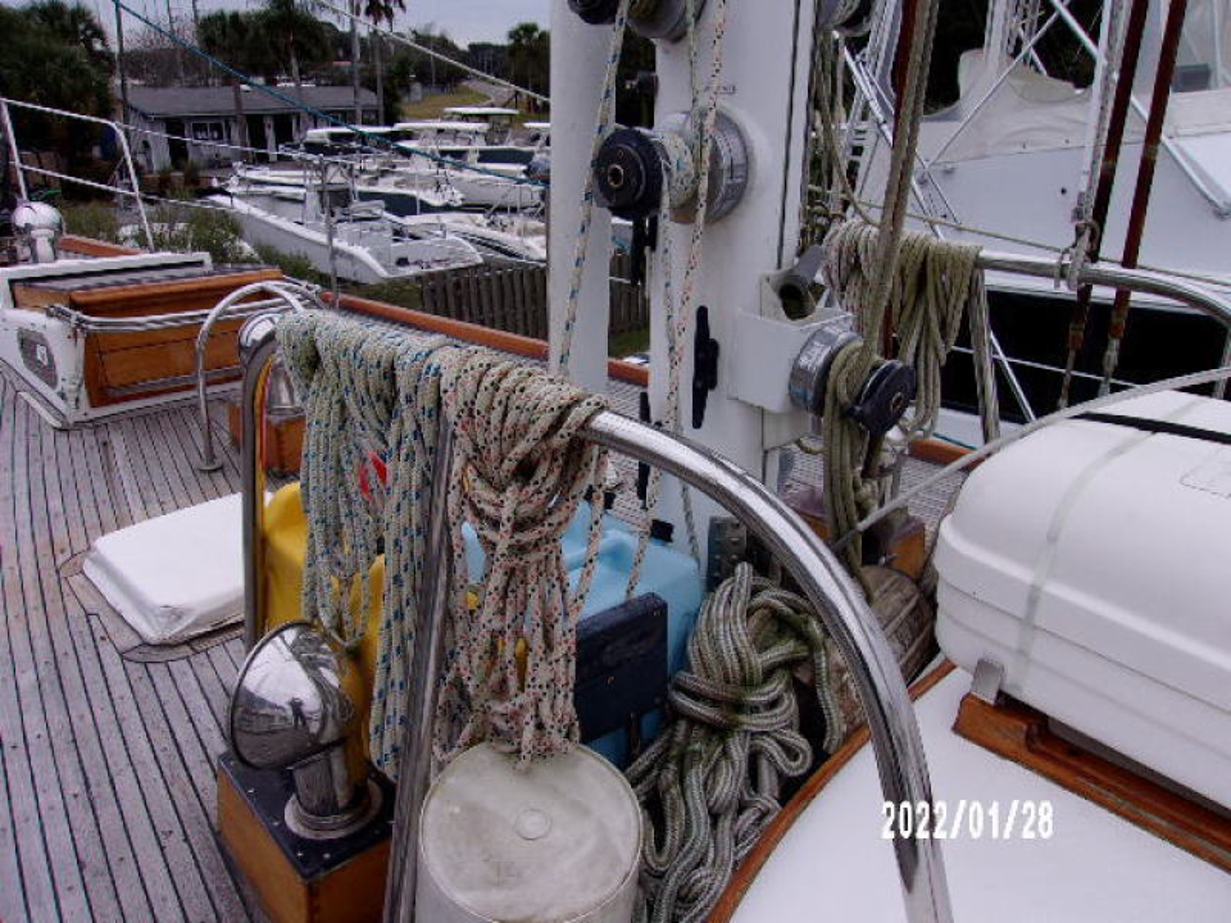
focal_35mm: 27
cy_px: 462
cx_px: 616
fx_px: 960
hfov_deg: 65.3
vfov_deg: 51.4
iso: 80
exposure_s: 1/90
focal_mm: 4.9
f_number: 10.4
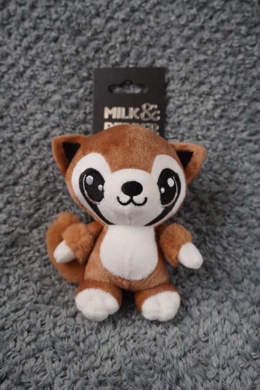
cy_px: 195
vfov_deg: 53.1
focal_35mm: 36
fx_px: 390
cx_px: 130
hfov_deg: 36.9
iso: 250
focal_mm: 24
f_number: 4.5
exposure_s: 1/40
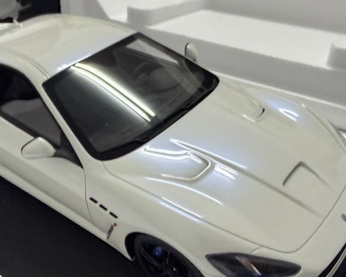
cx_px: 186
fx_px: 389
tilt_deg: -39.5
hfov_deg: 47.9
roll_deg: +13.7
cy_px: 156
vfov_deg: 39.1
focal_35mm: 38
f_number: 2.2
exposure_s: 1/120
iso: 320
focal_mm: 2.22
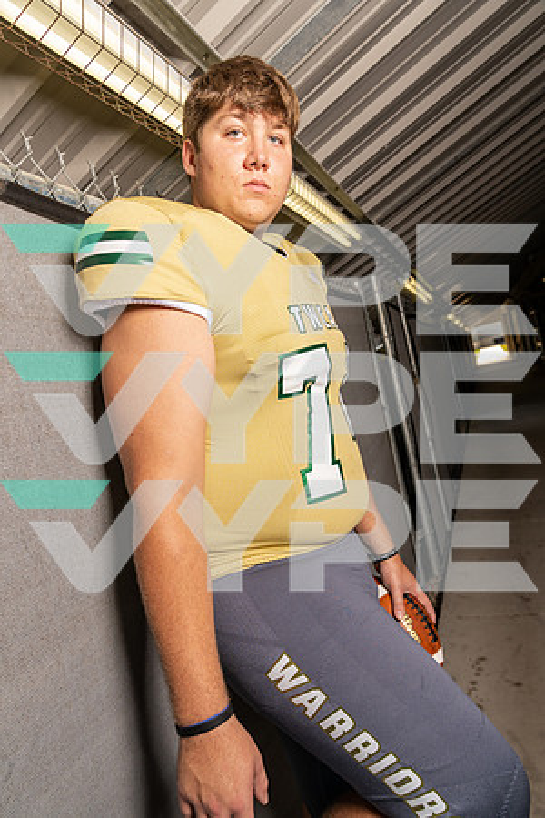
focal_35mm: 24
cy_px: 409
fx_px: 545
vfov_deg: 73.7
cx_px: 272
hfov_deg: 53.1
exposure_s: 1/250
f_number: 5.6
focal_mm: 24
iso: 125
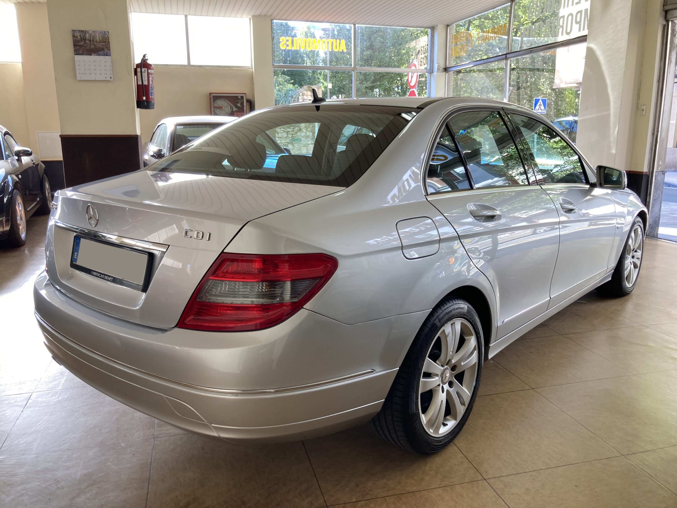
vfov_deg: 49.7
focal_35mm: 28
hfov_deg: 63.4
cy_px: 254
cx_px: 338
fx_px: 548
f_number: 1.8
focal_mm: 3.99
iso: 50
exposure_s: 1/50
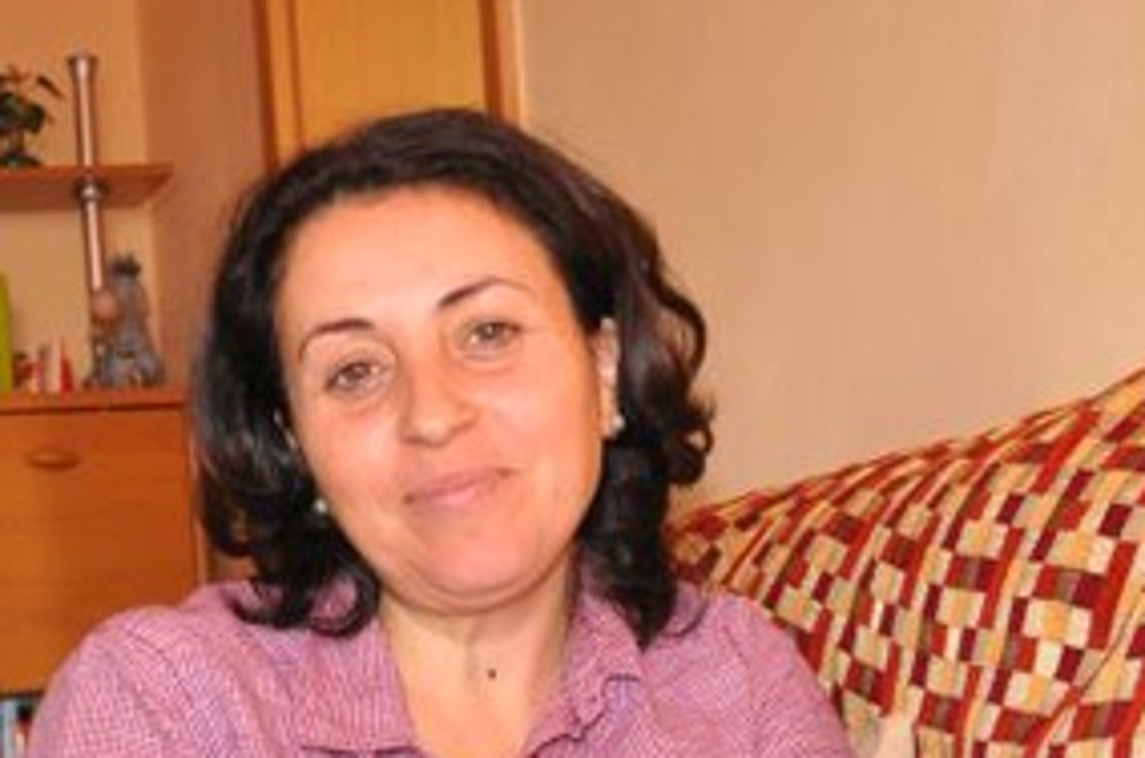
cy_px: 820
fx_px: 2793
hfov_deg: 23.2
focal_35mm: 88
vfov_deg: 15.1
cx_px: 560
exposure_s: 1/60
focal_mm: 26
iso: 800
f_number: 4.2
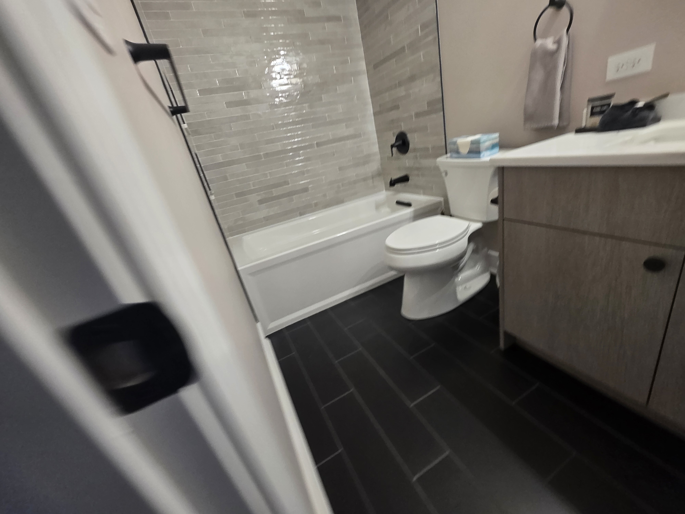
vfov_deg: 89.9
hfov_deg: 106.2
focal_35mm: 13
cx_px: 342
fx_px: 257
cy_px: 257
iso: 200
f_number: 1.9
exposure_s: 1/120
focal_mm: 2.2
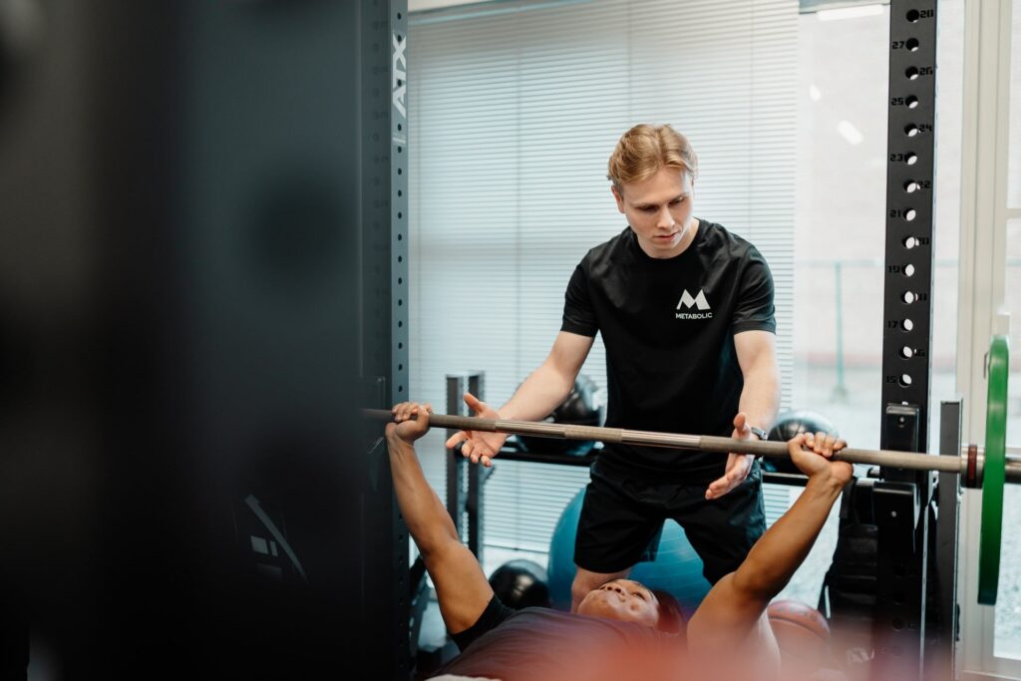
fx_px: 1014
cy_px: 340
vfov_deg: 37.1
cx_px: 510
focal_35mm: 36
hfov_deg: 53.4
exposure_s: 1/125
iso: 200
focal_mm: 35
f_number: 1.2
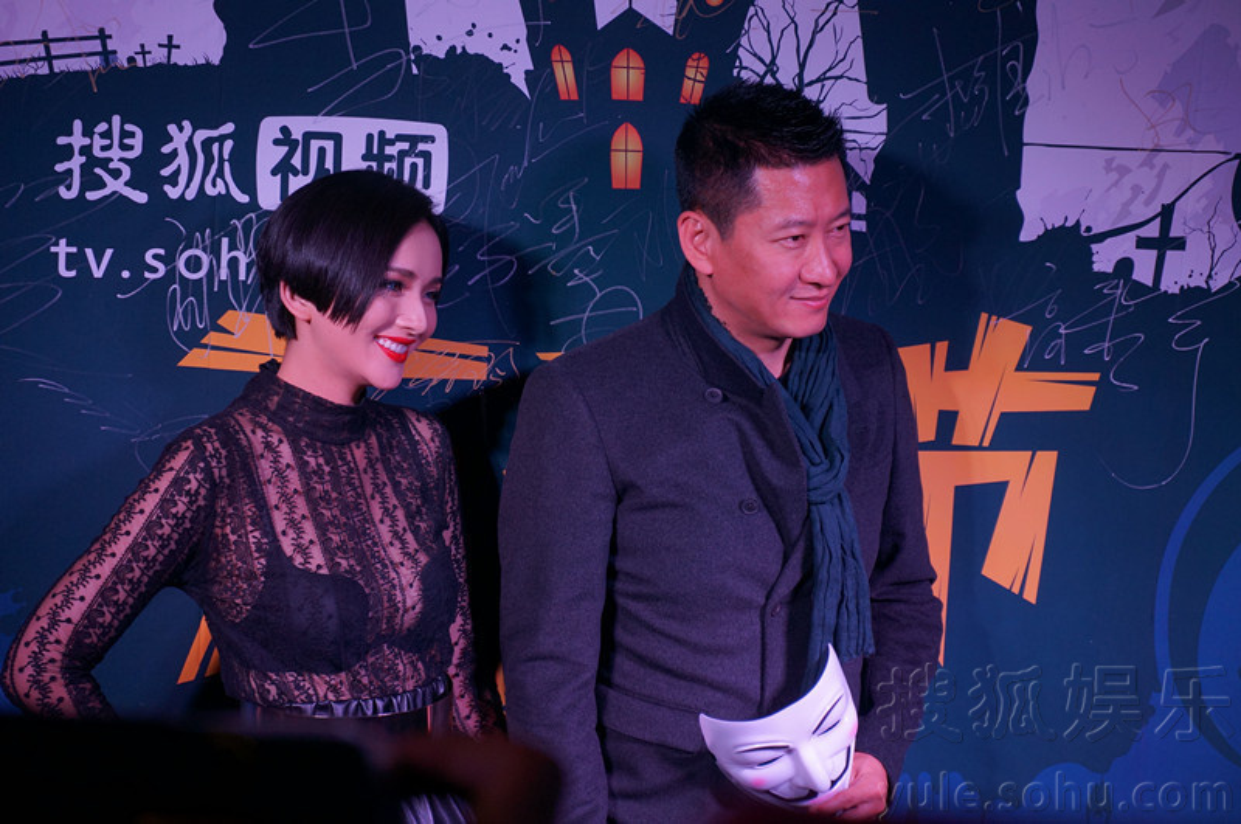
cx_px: 620
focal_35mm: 70
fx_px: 2427
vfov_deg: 19.3
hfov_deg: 28.7
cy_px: 412
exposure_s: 1/160
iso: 500
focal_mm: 47
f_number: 5.6
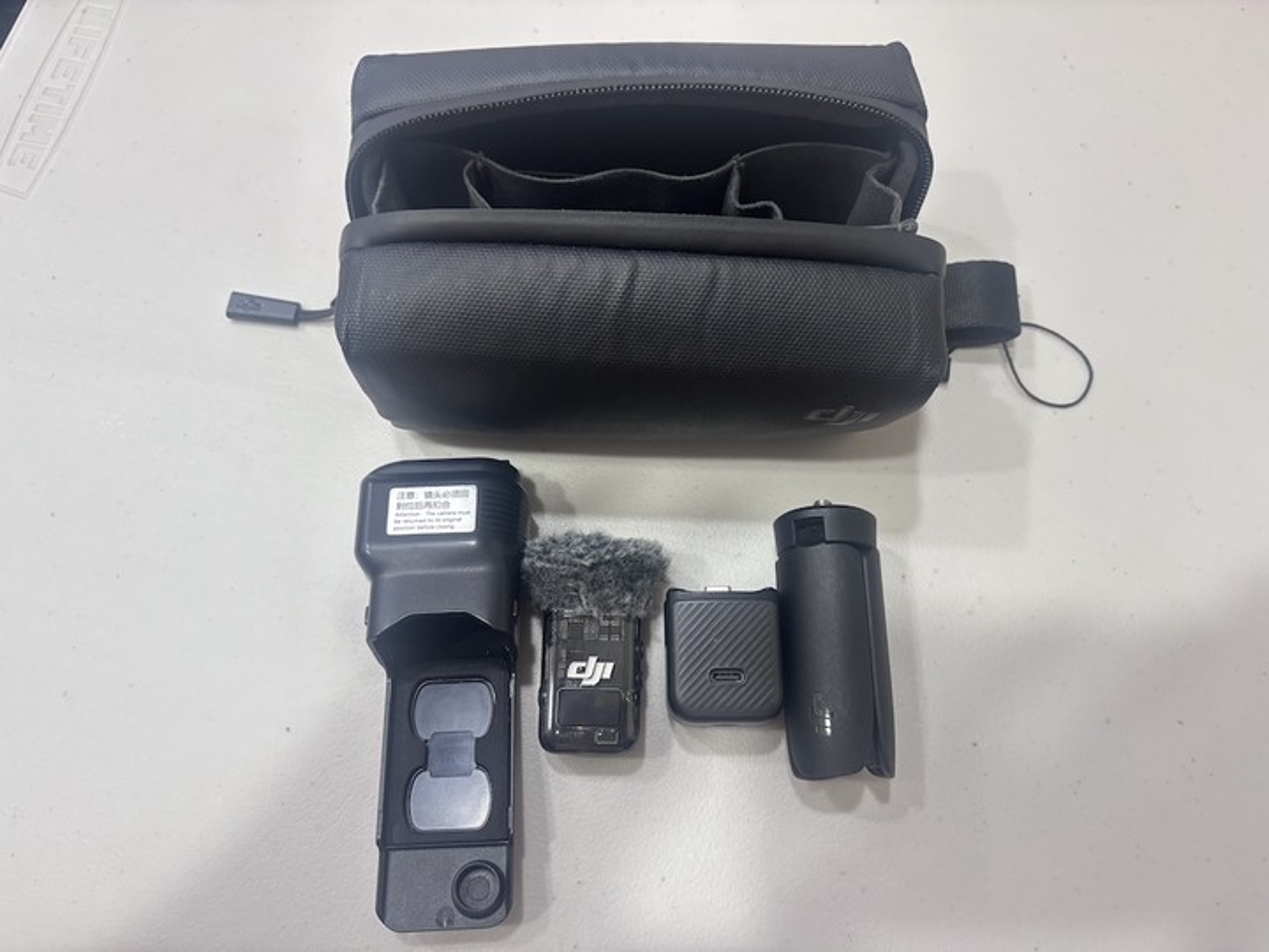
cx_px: 634
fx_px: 953
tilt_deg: -69.2
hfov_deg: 67.3
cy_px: 476
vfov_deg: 53.1
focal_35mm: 26
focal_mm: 5.96
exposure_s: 1/60
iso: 160
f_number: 1.6
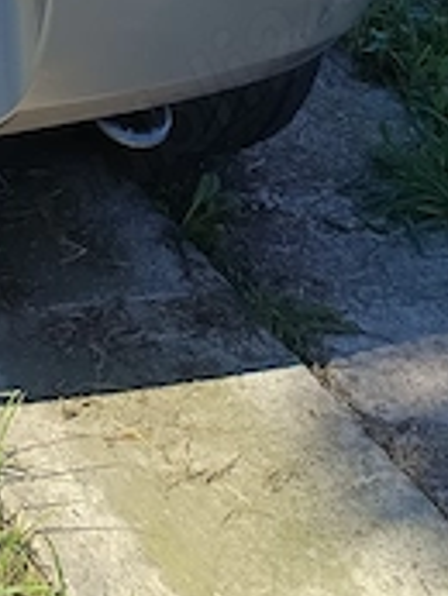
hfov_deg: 11.8
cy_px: -341
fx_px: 1913
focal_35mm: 111
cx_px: -476
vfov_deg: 16.0
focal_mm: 5.31
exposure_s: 1/276
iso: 50
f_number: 1.7
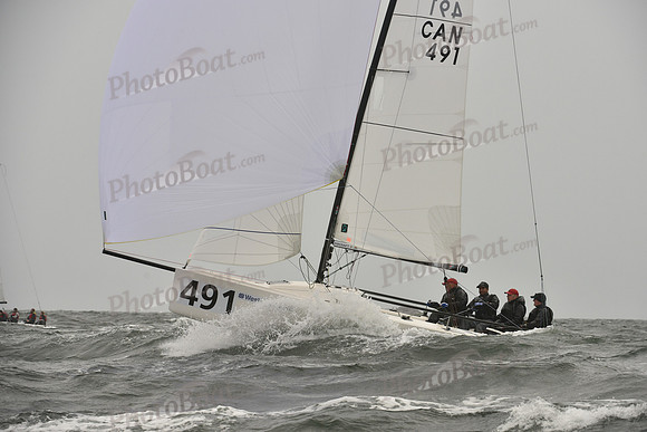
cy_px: 216
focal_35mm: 200
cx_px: 324
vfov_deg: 6.9
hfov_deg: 10.3
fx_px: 3595
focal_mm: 200
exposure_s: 1/1250
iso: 400
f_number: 7.1
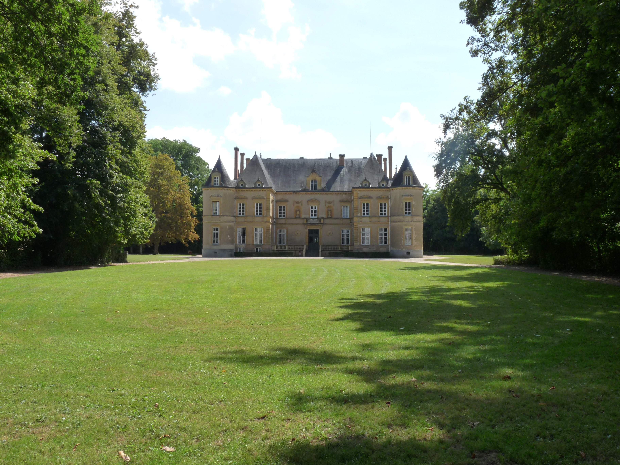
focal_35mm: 36
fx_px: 645
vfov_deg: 39.7
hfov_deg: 51.4
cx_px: 310
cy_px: 232
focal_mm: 6.4
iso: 160
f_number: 5.6
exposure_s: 1/400
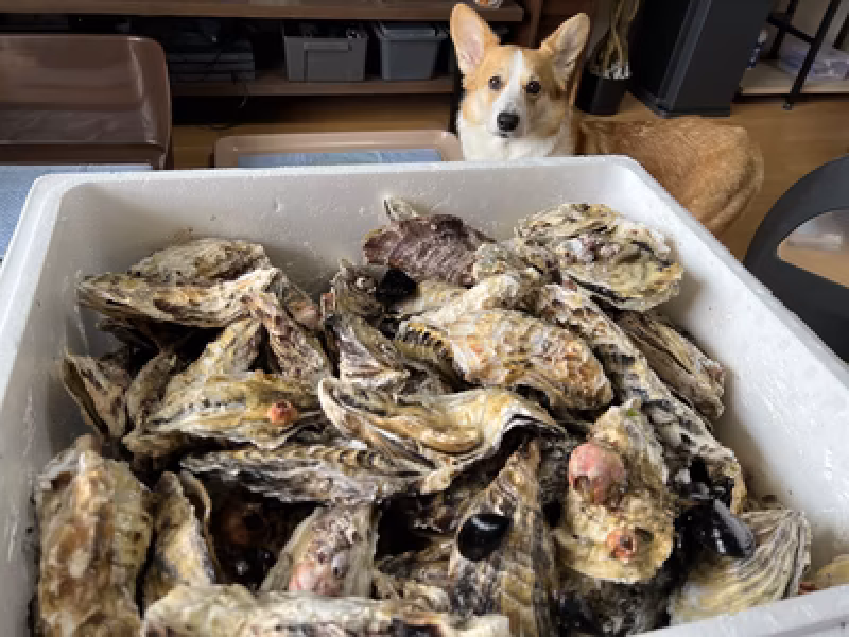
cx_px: 424
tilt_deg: -41.9
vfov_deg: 53.1
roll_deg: -6.2
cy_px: 318
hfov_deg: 67.3
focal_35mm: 26
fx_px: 638
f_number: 1.5
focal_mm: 5.7
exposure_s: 1/120
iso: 64
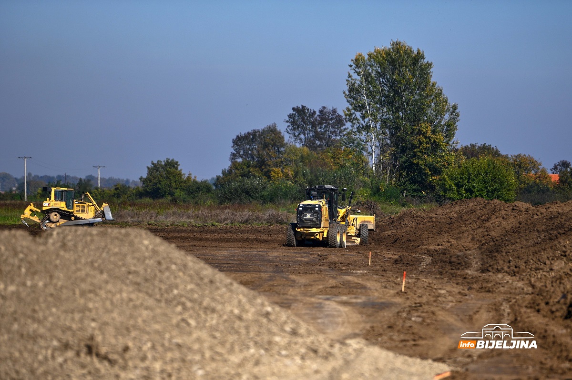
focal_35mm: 200
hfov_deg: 10.3
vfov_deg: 6.9
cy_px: 190
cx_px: 286
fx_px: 3175
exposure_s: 1/6400
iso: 125
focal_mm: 200
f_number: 2.8
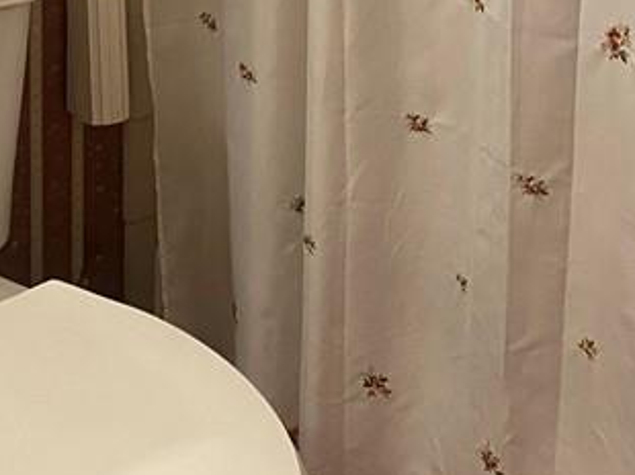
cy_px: -152
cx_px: 64
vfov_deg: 16.2
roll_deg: -0.5
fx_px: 1576
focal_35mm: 86
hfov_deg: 22.2
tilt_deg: -13.1
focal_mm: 4.25
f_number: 1.8
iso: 400
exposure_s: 1/60
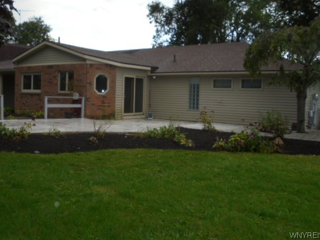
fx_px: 342
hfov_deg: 50.1
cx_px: 151
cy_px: 110
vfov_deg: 38.6
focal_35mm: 37
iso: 100
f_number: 4
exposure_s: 1/320
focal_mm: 6.1
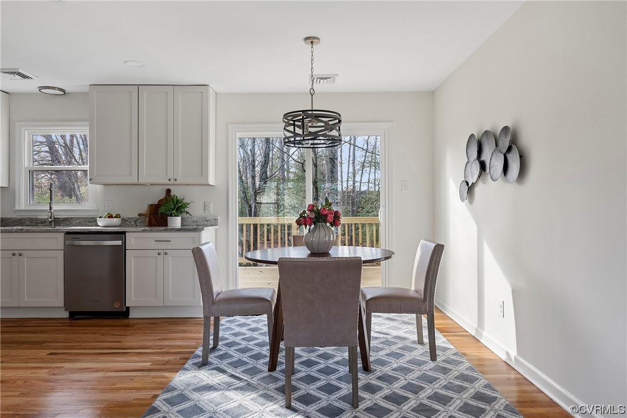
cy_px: 209
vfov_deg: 53.2
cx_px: 314
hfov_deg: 73.7
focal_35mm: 24
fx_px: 418
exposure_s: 1/15
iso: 800
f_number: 8
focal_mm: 24
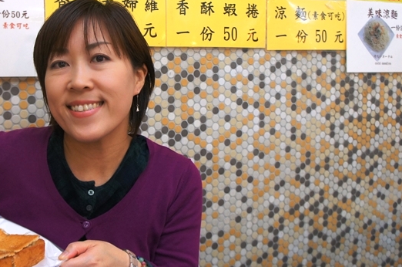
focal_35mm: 46
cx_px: 132
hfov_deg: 42.2
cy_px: 119
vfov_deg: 29.1
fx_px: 513
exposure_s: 1/160
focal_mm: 20
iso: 800
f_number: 4
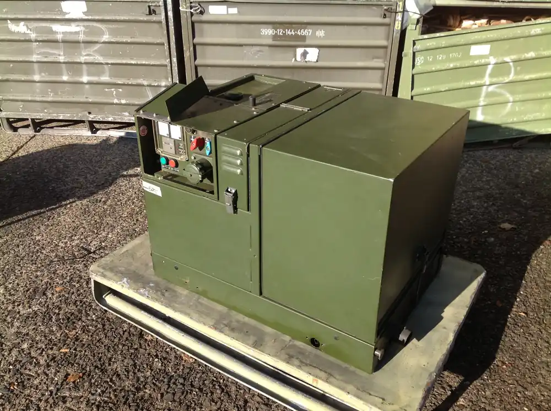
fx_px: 556
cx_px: 276
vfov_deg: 40.6
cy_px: 206
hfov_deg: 52.7
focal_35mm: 35
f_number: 2.4
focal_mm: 4.28
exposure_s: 1/796
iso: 50
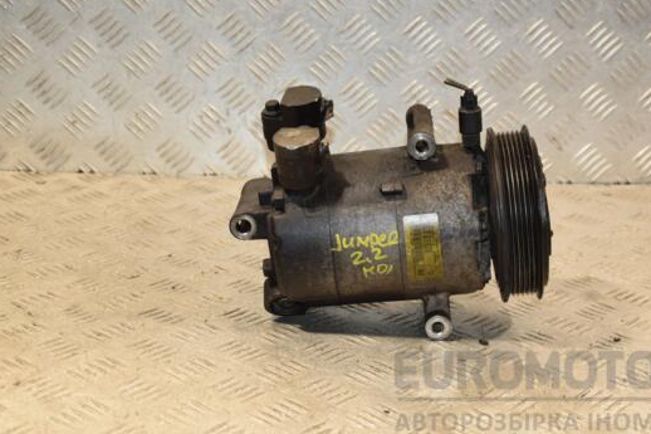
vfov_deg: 18.7
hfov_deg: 27.7
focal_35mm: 73
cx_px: 371
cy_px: 203
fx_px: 1320
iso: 800
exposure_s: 1/200
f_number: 6.3
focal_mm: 42
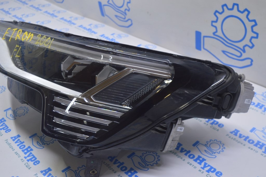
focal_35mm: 44
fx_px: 321
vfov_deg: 30.8
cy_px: 88
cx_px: 133
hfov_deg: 45.0
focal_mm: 29
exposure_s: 1/25
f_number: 5.6
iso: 400
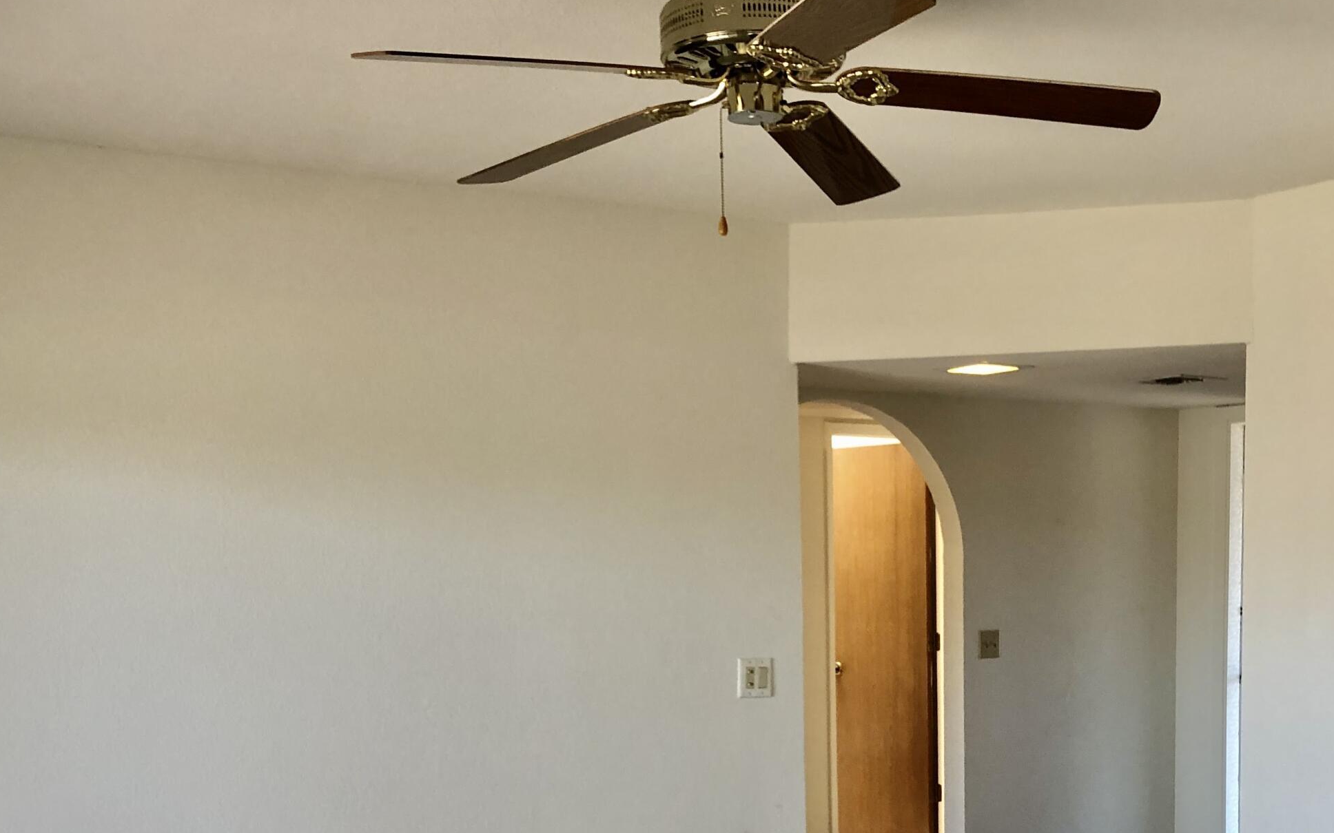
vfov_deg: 27.0
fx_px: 1672
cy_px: 755
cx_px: 860
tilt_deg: -9.3
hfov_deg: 43.0
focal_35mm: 46
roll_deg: +1.1
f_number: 1.8
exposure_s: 1/30
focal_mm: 3.99
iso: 25
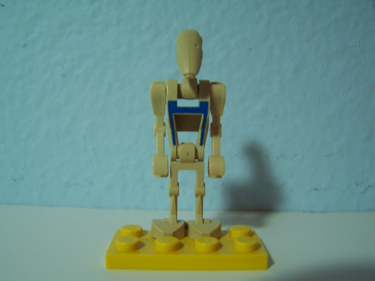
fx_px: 412
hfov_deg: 49.0
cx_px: 188
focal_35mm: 38
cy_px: 140
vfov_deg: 37.7
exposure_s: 1/30
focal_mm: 6.3
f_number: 2.8
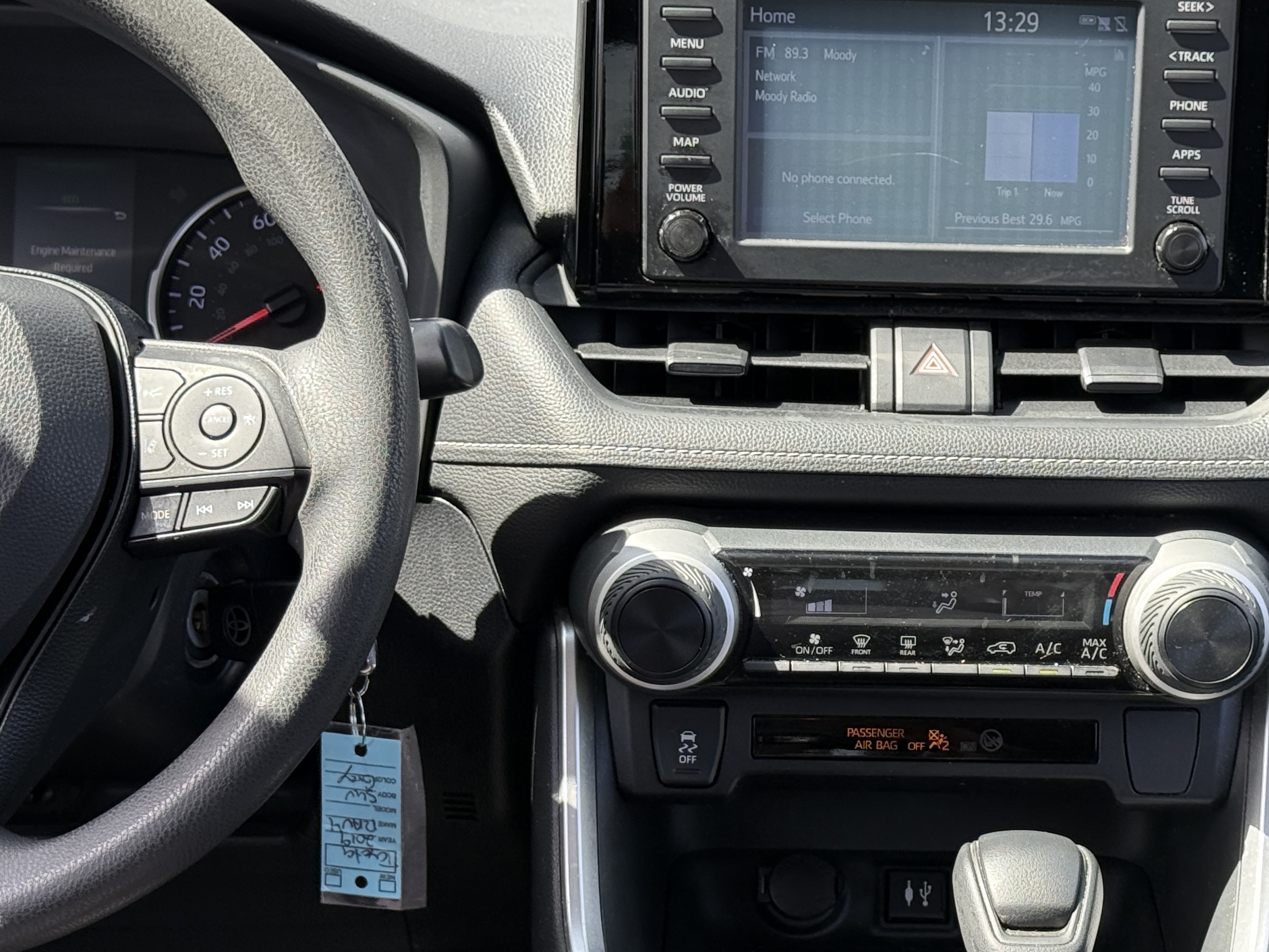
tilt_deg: -19.5
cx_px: 880
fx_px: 2896
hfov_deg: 24.6
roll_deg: -1.7
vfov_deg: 18.6
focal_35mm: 79
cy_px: 626
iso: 100
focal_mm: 6.76
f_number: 1.78
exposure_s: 1/450
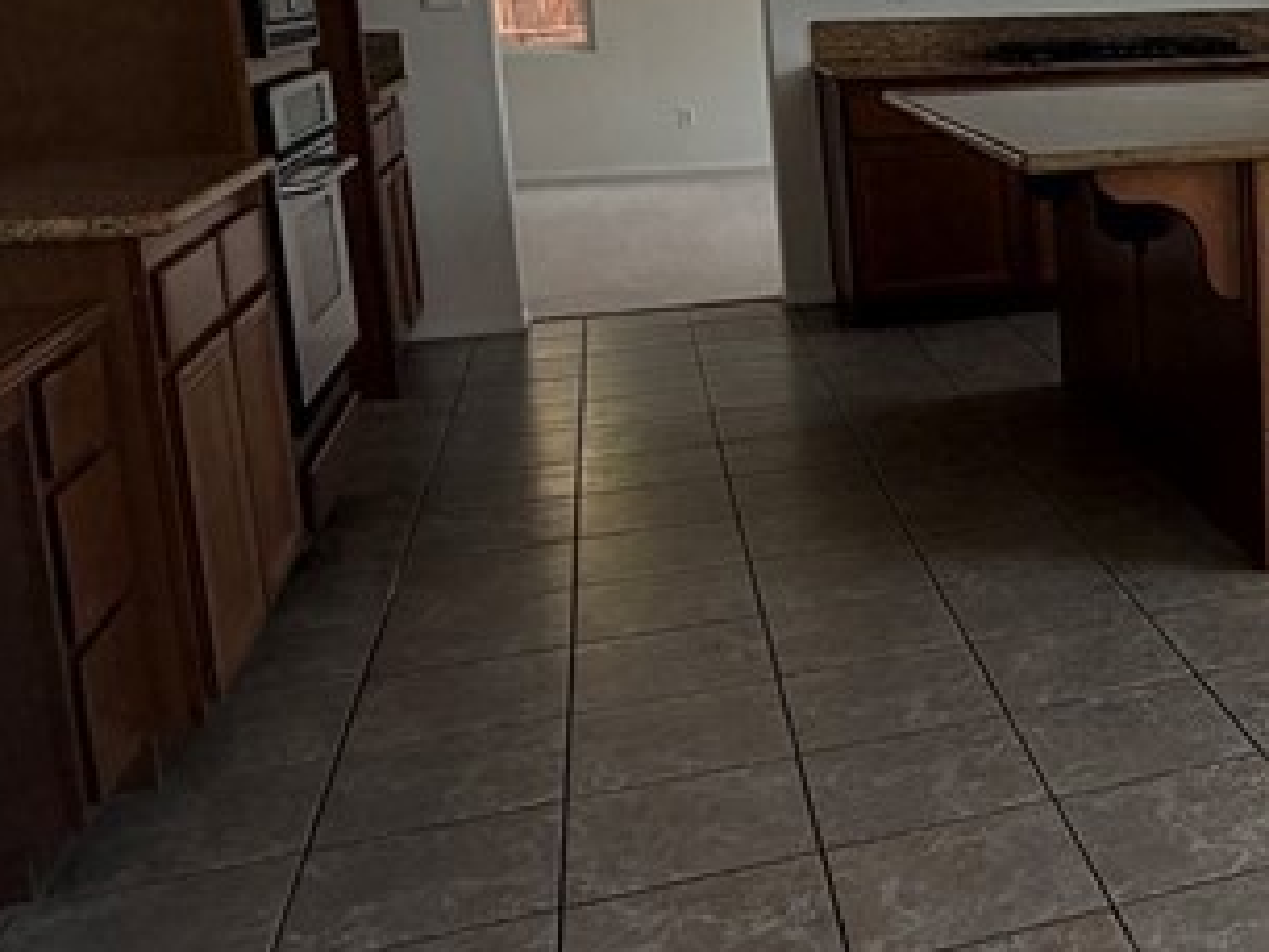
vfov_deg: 30.3
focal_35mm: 47
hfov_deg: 34.0
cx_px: 1452
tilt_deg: -9.1
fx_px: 1724
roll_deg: +1.3
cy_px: 229
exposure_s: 1/213
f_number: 2.2
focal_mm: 2.22
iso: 40
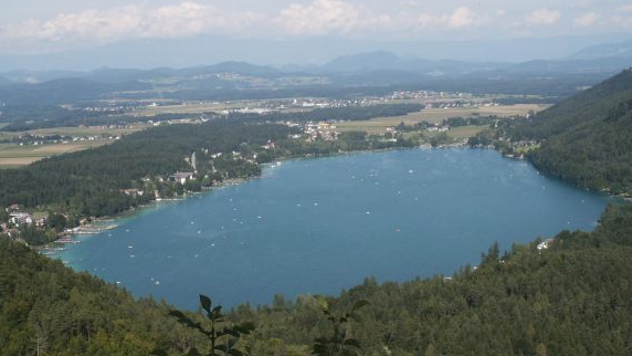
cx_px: 307
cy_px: 216
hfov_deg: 37.2
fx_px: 939
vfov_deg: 21.4
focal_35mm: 56
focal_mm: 10.14
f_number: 8
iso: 64
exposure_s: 1/250
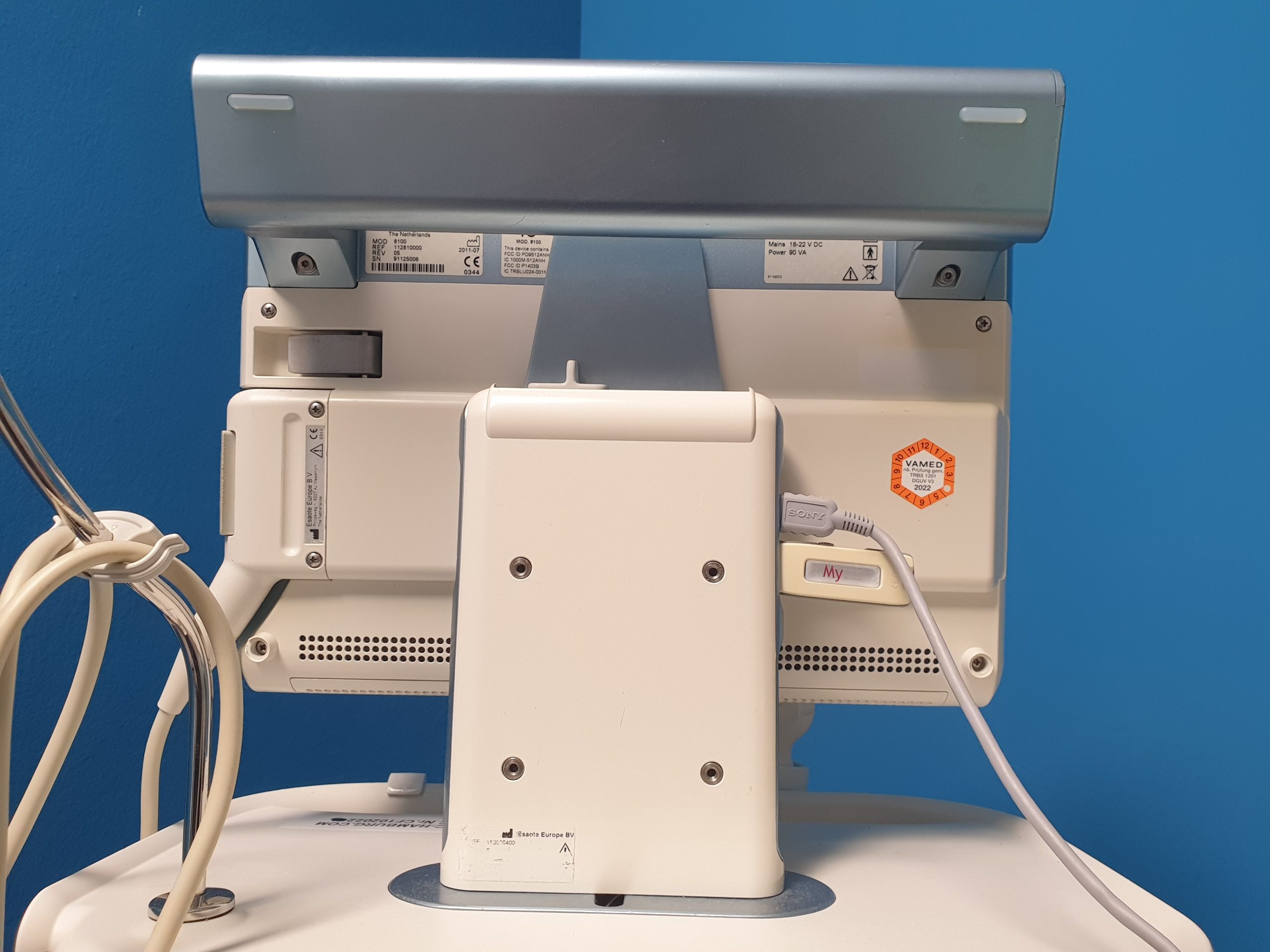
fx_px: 954
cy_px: 476
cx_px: 635
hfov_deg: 67.3
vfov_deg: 53.1
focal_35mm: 26
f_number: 2.4
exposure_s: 1/50
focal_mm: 4.3
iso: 200
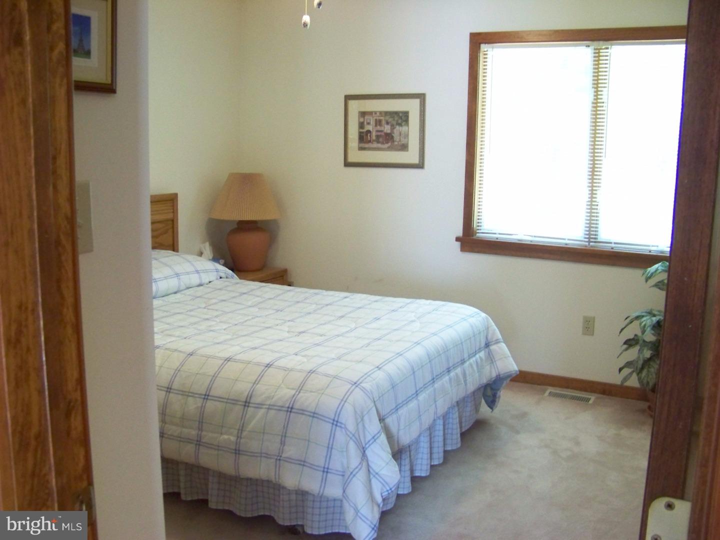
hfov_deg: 51.4
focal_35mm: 36
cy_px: 270
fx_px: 749
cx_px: 360
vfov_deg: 39.7
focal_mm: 5.85
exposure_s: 1/15
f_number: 2.8
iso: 400
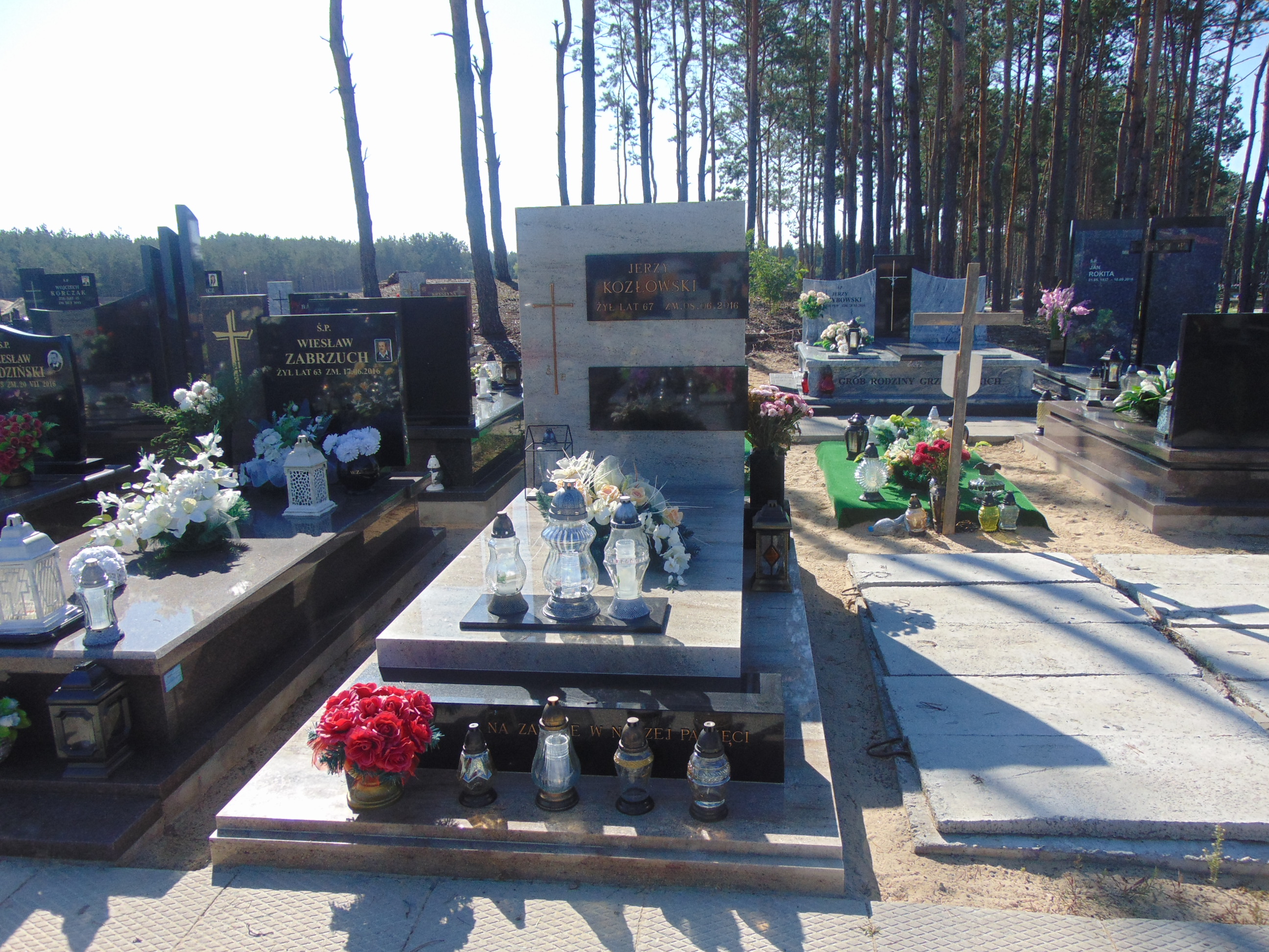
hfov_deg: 69.4
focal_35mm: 25
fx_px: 916
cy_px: 476
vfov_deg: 54.9
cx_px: 634
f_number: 3
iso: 80
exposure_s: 1/1000
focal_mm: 4.5
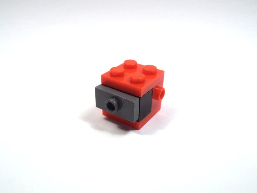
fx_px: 275
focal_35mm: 37
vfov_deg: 38.7
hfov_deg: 50.1
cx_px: 128
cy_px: 96
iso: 80
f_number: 3.9
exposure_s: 1/100
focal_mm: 6.61
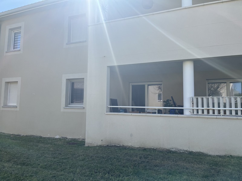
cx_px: 121
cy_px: 90
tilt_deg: +5.6
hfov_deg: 67.3
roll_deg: -1.3
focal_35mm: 26
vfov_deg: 53.1
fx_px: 182
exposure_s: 1/2967
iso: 50
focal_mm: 5.1
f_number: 1.6
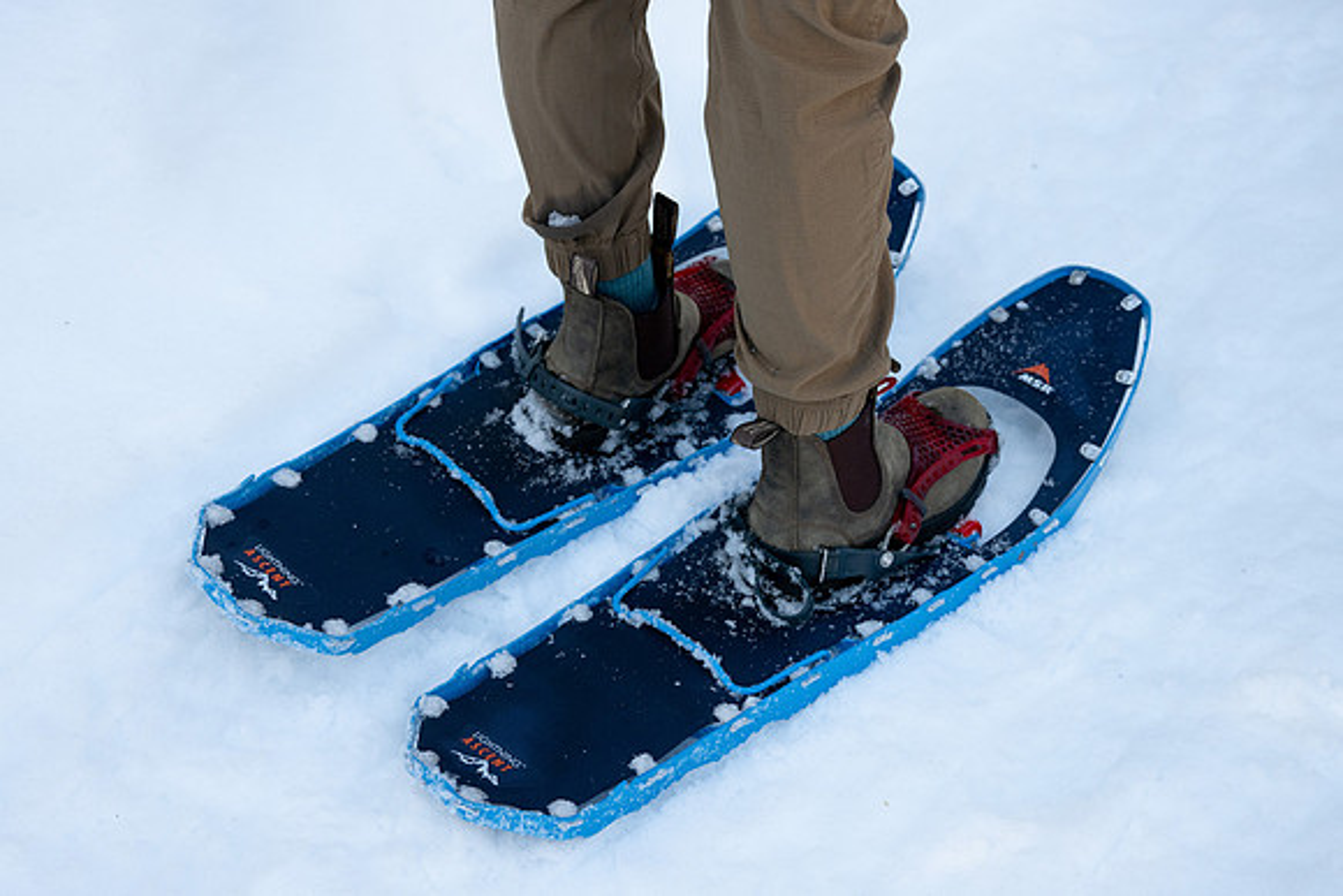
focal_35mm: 52
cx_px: 670
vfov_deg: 26.2
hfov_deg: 38.5
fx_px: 1924
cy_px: 439
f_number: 5
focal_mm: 47
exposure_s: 1/500
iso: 400
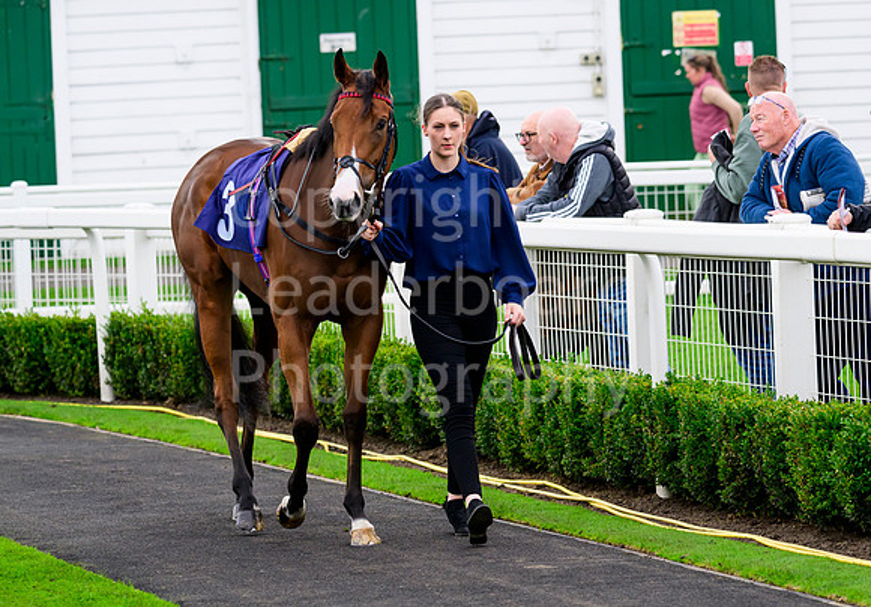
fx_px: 5192
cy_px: 289
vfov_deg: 6.7
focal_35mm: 212
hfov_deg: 9.6
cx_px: 454
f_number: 5.6
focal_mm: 165
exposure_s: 1/1250
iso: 1000
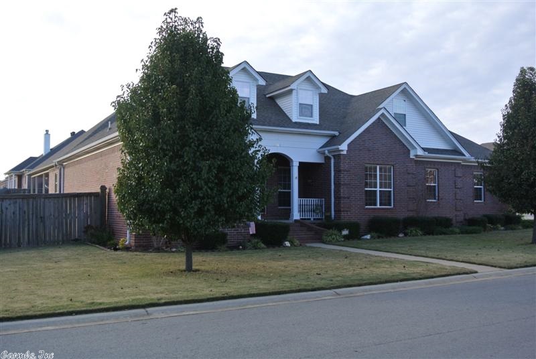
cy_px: 180
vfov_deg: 34.3
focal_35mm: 39
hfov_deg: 49.5
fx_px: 582
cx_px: 268
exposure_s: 1/200
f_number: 4
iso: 100
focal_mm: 14.5
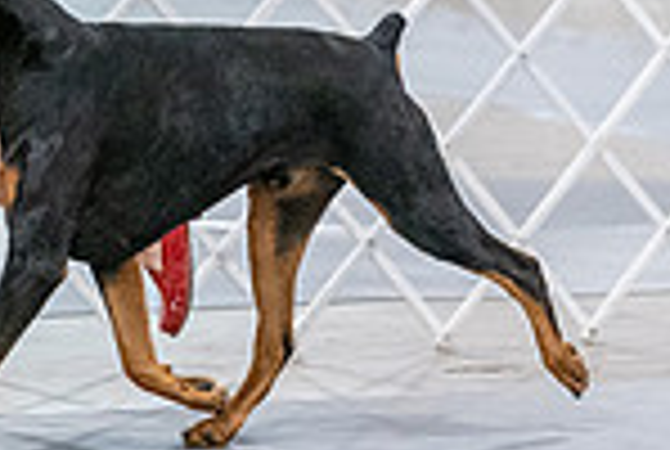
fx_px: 9622
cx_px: 40
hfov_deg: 4.0
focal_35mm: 516
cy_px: -119
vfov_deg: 2.7
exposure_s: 1/320
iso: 6400
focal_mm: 133
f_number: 3.2
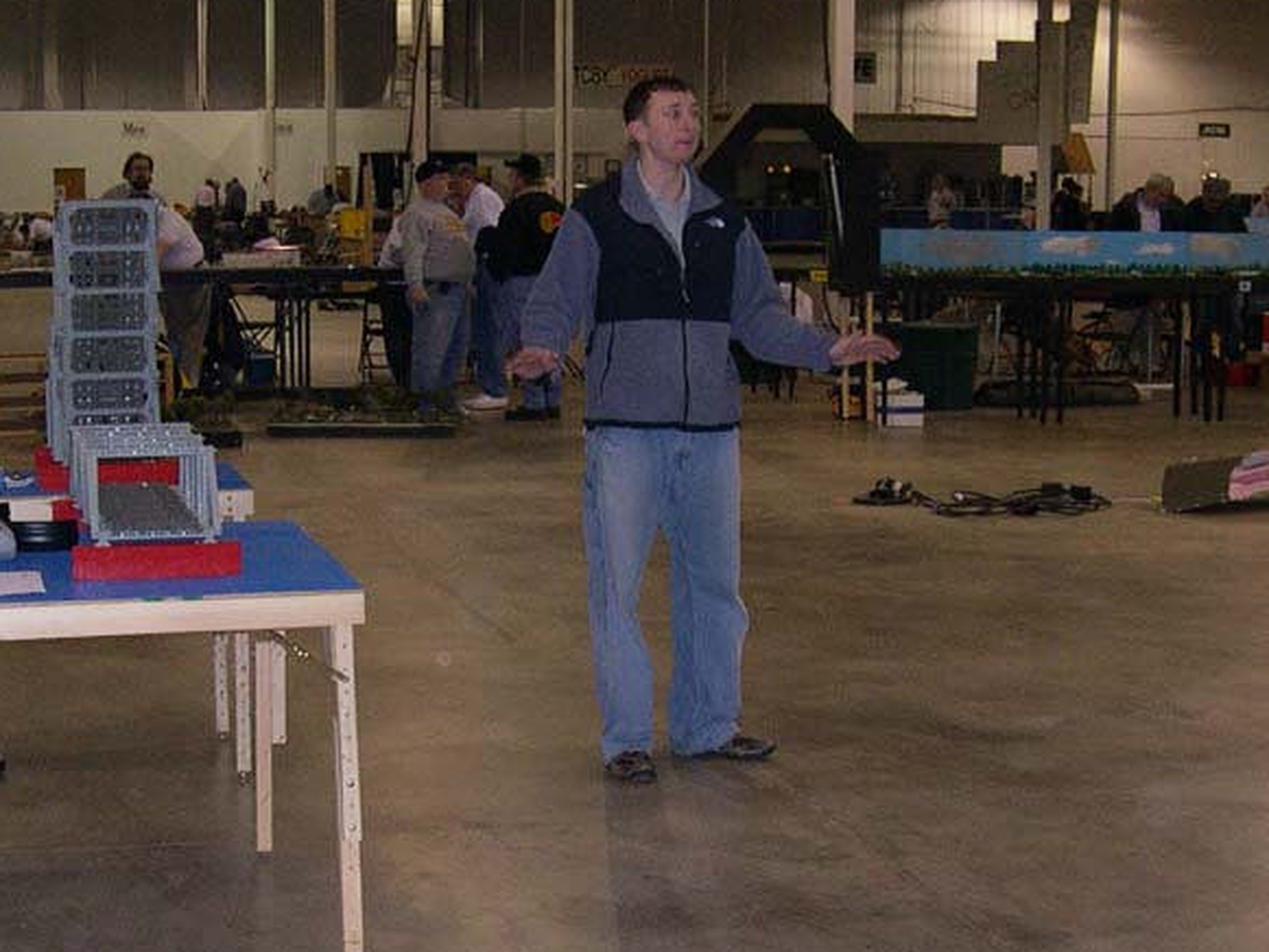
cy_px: 631
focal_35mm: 67
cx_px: 553
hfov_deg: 28.9
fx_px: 2457
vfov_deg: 21.9
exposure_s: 1/60
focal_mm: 8
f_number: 2.8
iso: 400
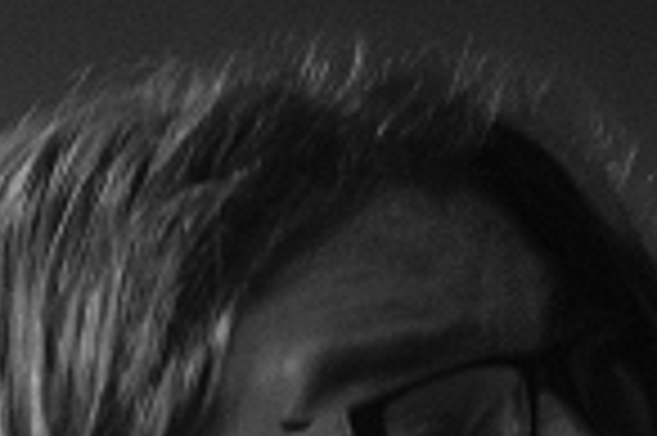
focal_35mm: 914
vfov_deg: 1.5
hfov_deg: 2.3
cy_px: 654
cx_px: 1107
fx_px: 16662
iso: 3200
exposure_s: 1/100
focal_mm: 185
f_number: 2.8
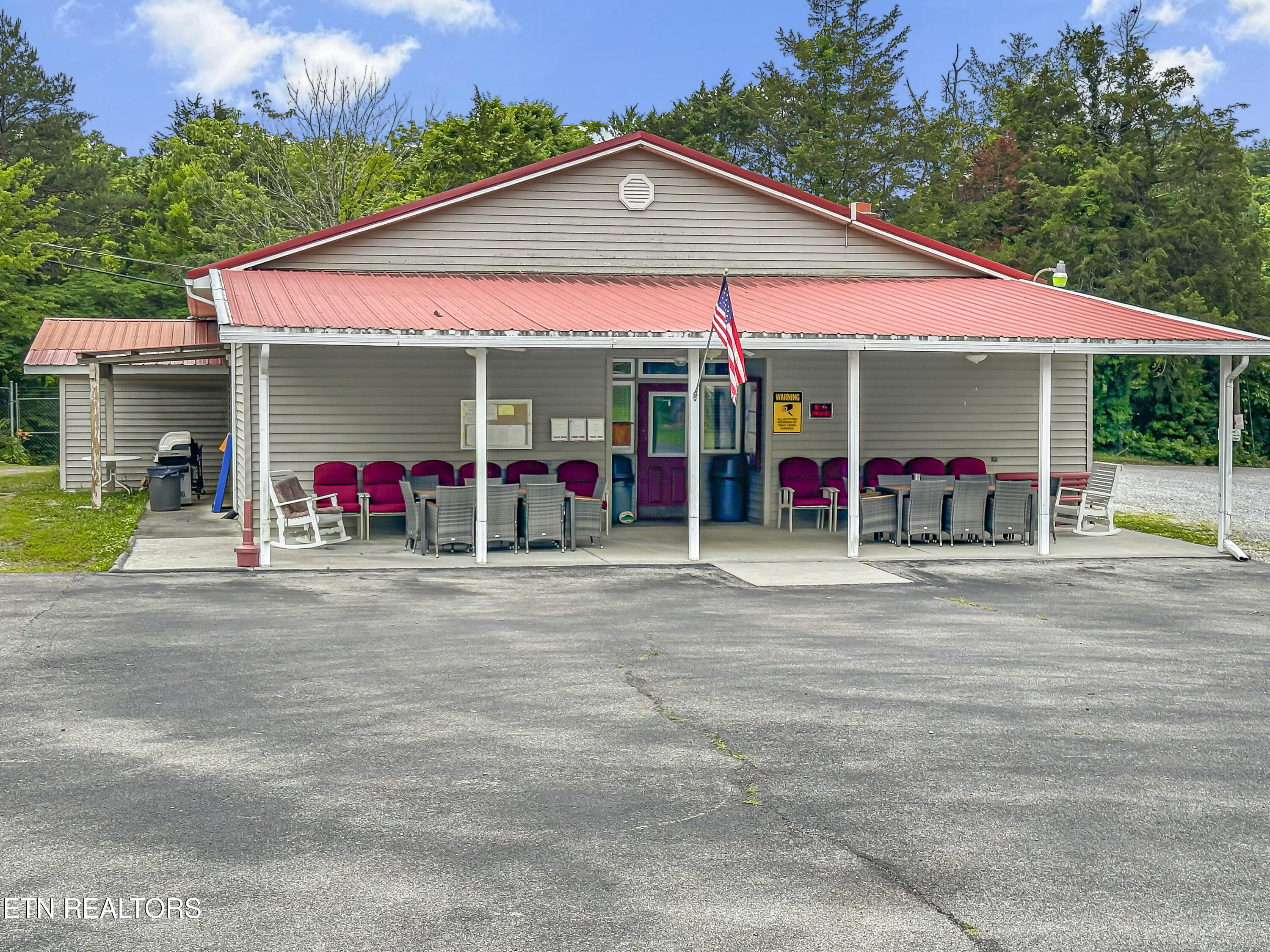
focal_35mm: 48
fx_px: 1761
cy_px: 476
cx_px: 635
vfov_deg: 30.3
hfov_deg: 39.7
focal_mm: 6.86
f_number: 1.8
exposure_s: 1/2000
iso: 64
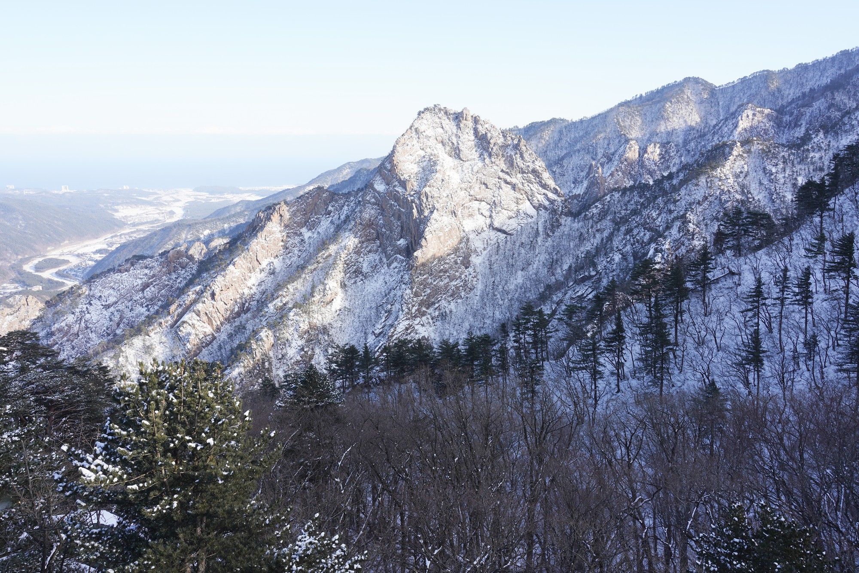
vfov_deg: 46.4
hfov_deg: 65.5
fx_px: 668
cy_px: 286
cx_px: 430
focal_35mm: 28
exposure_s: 1/100
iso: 160
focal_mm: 28
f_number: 11
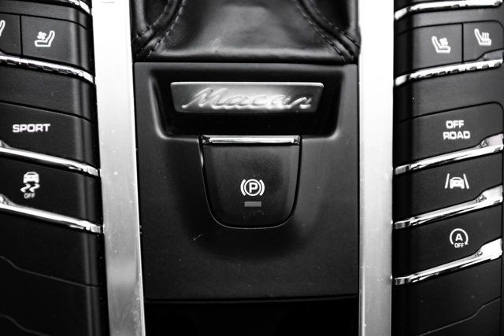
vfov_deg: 26.0
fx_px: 728
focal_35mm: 52
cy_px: 168
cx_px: 252
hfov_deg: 38.2
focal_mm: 52
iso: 1600
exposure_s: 1/200
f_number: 2.8
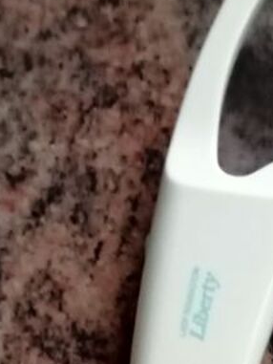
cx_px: 321
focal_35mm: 98
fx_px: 1030
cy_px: 531
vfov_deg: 18.1
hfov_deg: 14.6
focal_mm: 3.46
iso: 1970
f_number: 2.2
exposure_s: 1/25
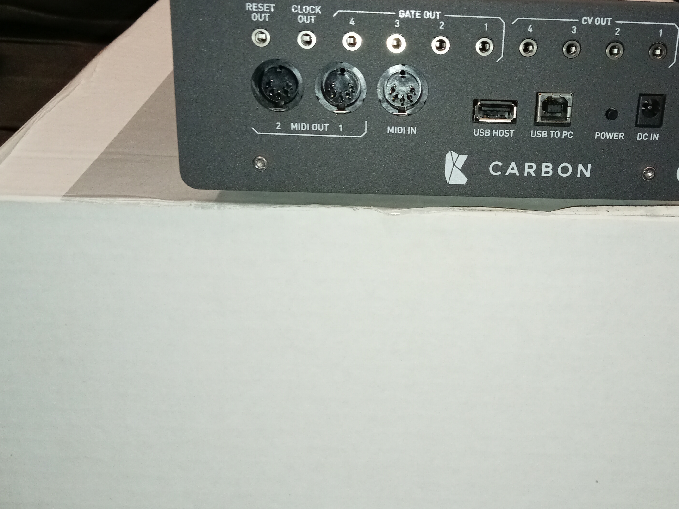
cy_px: 238
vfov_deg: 36.8
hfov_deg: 47.3
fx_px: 765
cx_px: 434
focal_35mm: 39
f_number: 1.8
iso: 1678
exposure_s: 1/20
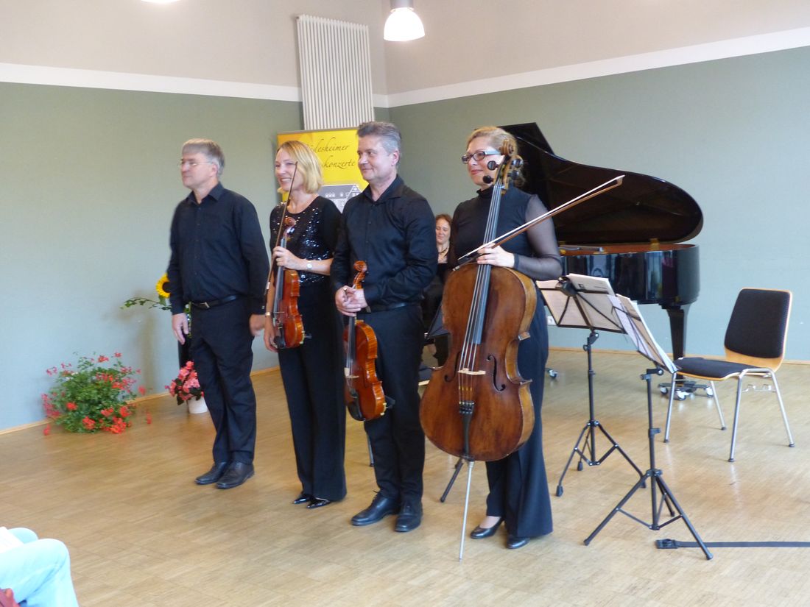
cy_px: 304
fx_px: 913
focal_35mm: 39
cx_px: 405
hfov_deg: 47.9
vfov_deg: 36.8
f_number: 2.8
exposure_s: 1/13
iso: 400
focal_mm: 7
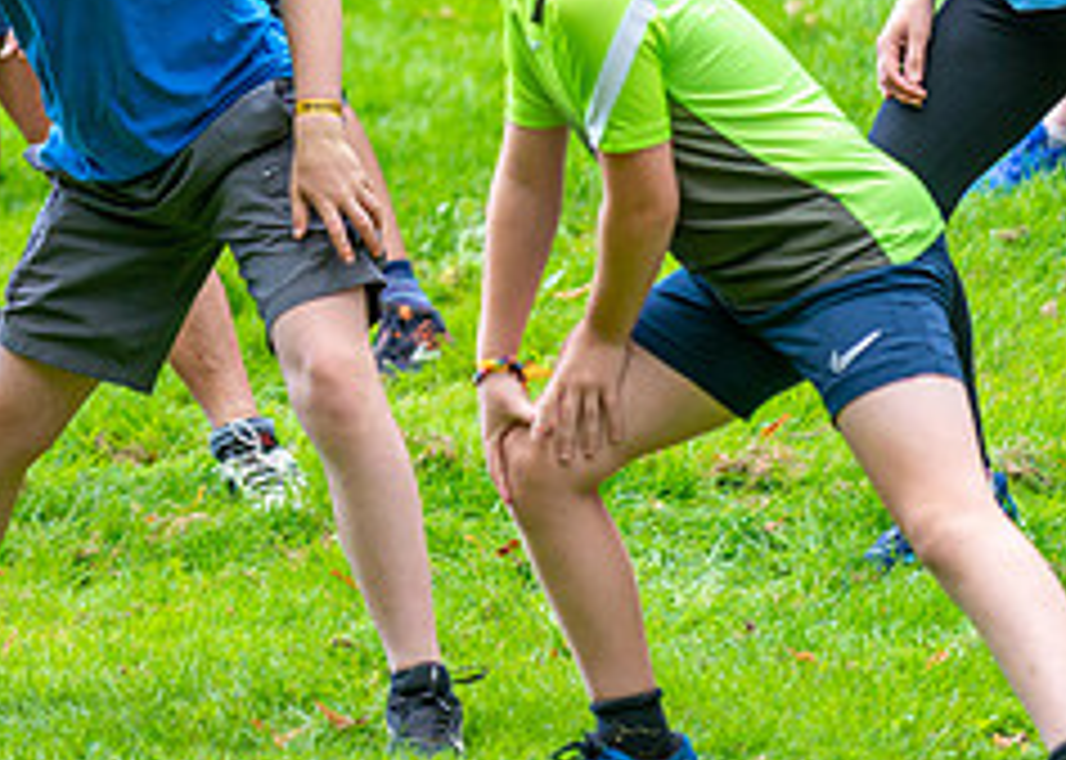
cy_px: -43
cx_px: 91
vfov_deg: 3.6
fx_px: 11982
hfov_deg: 5.1
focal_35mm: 396
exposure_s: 1/800
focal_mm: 155
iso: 1250
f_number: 2.8
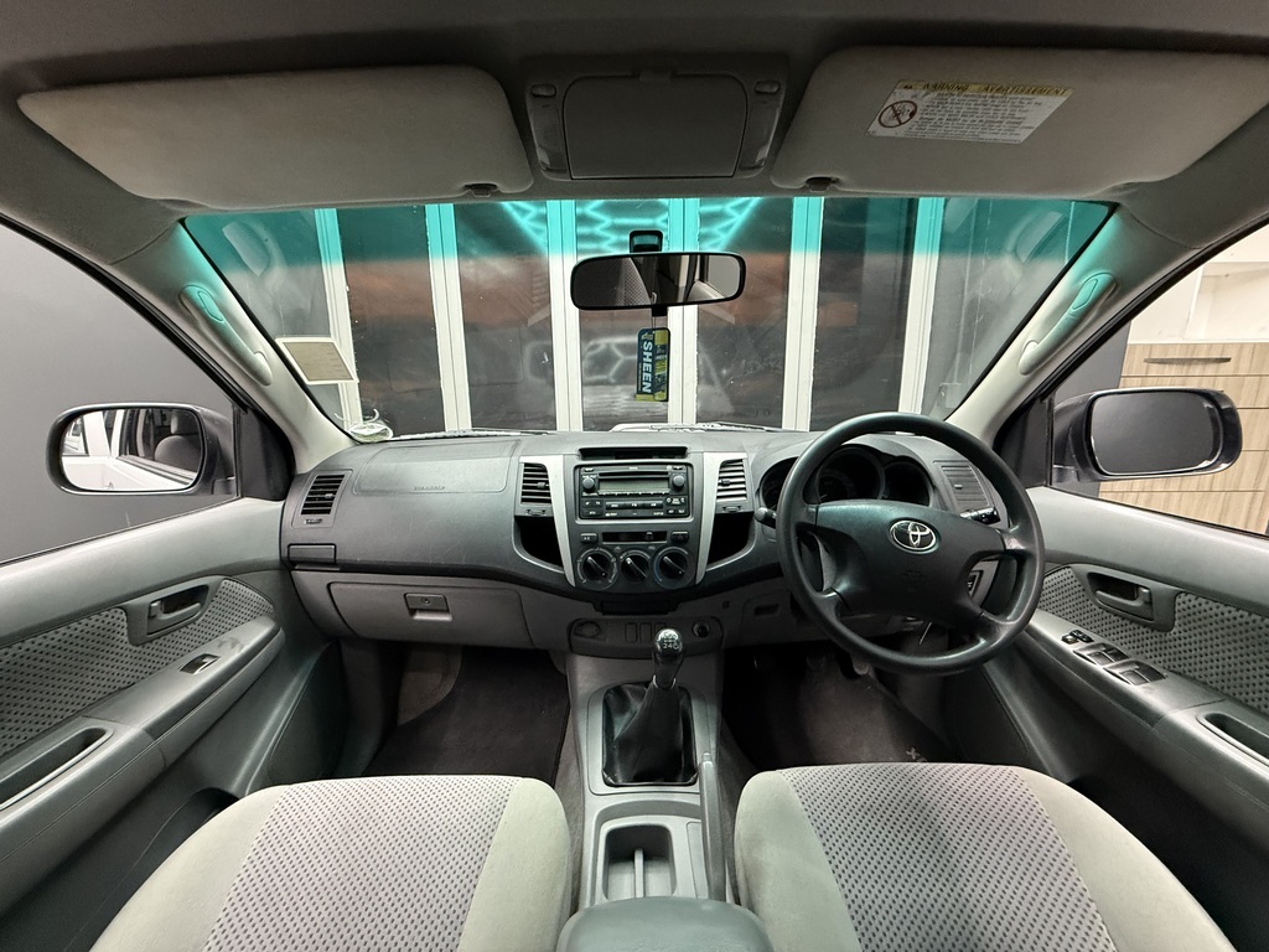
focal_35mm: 14
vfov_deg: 85.7
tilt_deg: -11.4
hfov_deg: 102.1
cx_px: 634
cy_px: 476
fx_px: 513
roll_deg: +0.6
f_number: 2.2
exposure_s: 1/50
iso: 500
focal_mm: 2.22
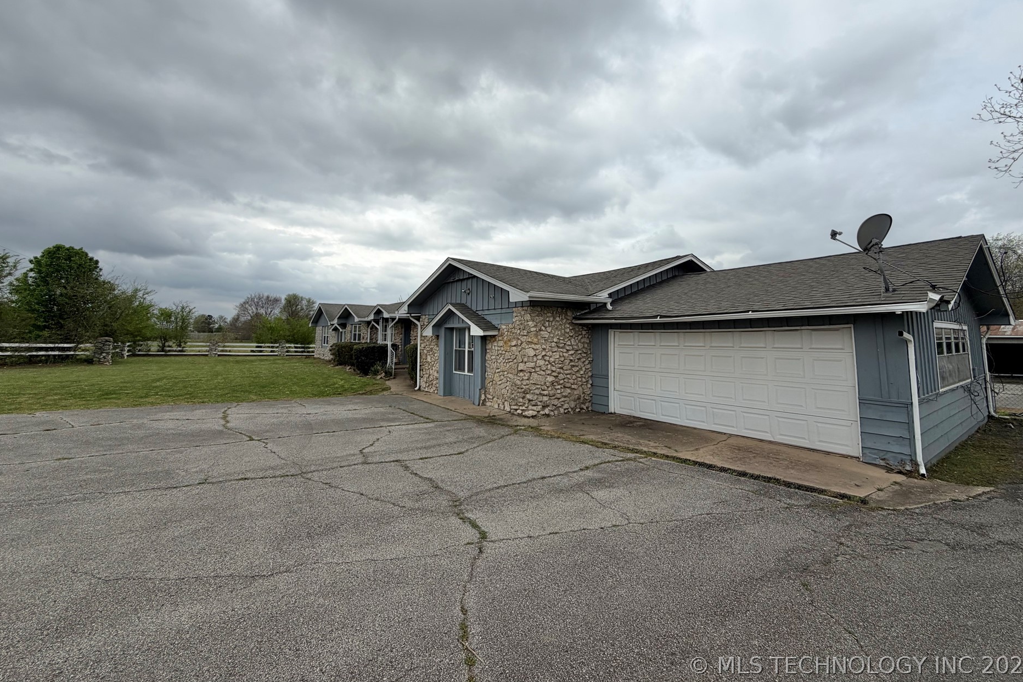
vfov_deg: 76.8
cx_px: 516
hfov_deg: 100.4
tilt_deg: +6.2
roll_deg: -0.6
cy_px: 289
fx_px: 426
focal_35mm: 15
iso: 20
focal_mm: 2.22
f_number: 2.2
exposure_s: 1/1431
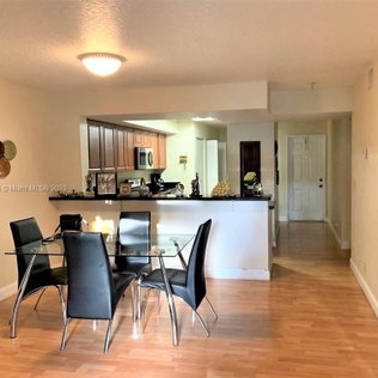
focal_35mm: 31
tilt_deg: -2.9
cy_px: 189
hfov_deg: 52.3
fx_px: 383
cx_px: 218
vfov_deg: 52.5
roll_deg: +1.1
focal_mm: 4.25
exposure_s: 1/40
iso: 400
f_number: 1.8
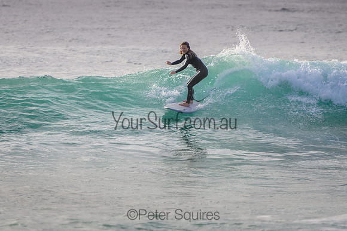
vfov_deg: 2.5
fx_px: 5304
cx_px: 135
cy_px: 132
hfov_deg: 3.7
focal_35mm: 550
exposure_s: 1/2000
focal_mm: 400
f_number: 5.6
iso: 280
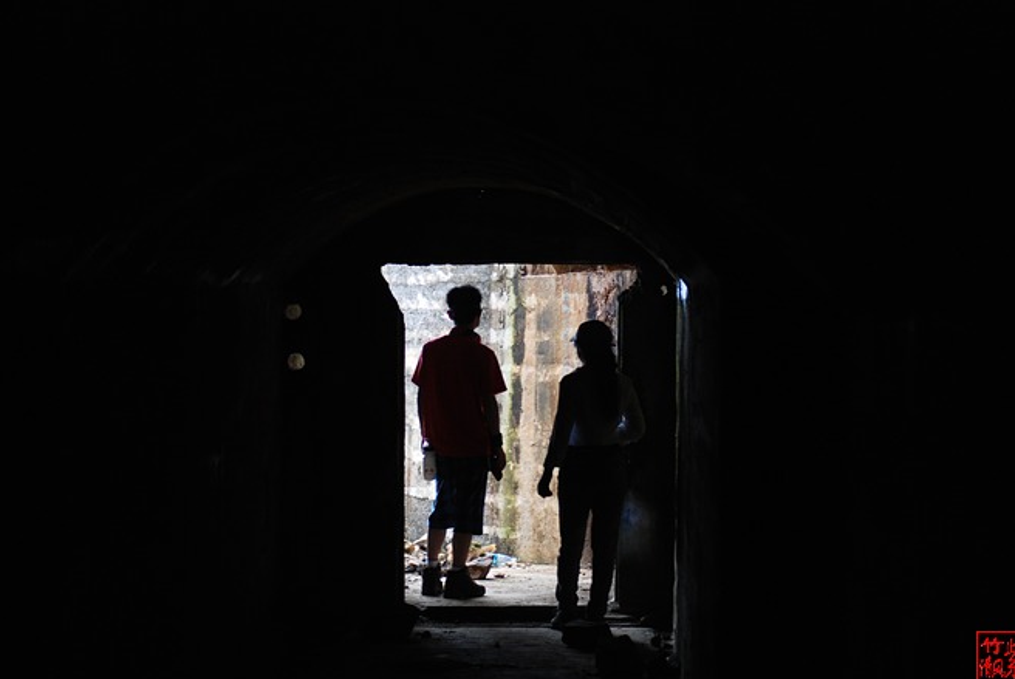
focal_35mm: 128
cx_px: 503
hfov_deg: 16.0
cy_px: 337
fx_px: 3613
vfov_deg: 10.7
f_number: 3.5
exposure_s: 1/50
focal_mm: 80
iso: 320
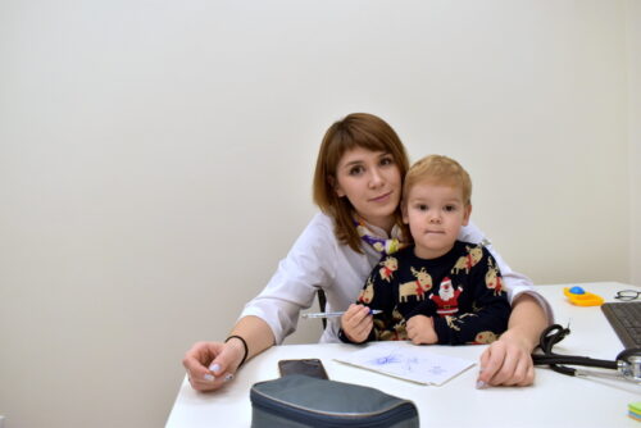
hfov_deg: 67.4
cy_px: 214
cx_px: 320
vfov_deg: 48.0
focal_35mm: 27
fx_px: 481
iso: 400
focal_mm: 18
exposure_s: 1/160
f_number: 6.3
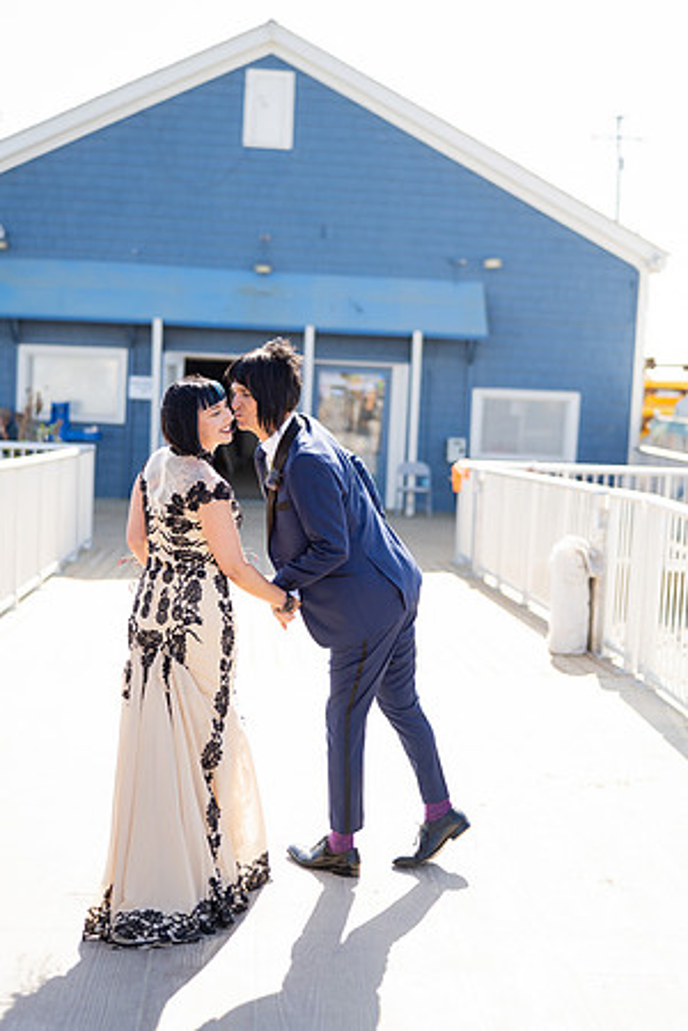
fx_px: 1433
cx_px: 344
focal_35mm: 50
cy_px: 516
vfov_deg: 39.6
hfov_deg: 27.0
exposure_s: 1/2500
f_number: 1.8
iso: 200
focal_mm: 50
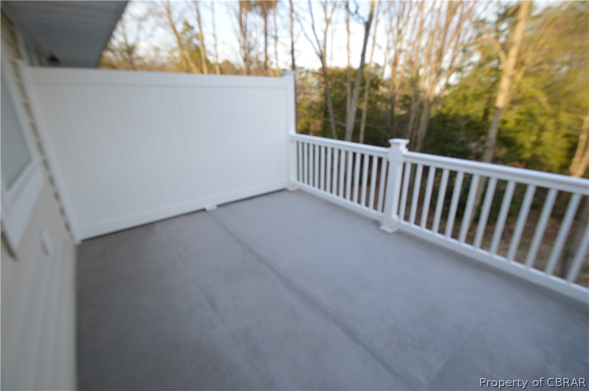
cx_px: 294
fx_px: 245
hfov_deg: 100.5
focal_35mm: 15
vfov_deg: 77.2
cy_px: 196
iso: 160
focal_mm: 10
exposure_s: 1/125
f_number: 5.6
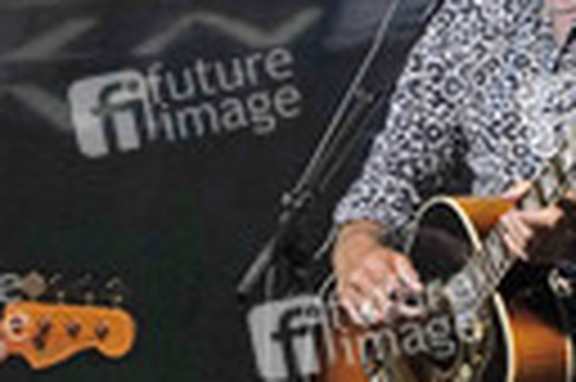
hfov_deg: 2.9
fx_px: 11218
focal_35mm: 702
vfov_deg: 2.0
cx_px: 245
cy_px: 216
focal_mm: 200
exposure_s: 1/100
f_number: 5.6
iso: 1600
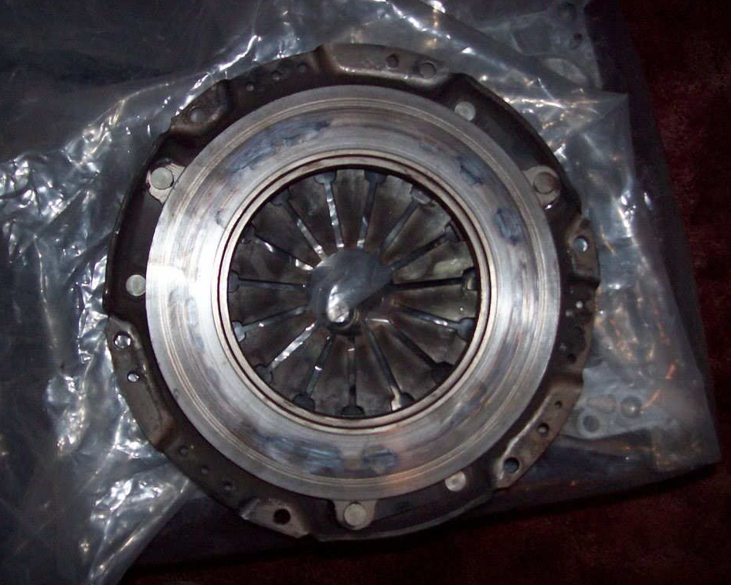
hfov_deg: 47.9
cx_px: 344
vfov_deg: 39.2
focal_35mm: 38
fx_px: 822
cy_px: 294
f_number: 2.7
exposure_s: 1/64
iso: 140
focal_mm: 6
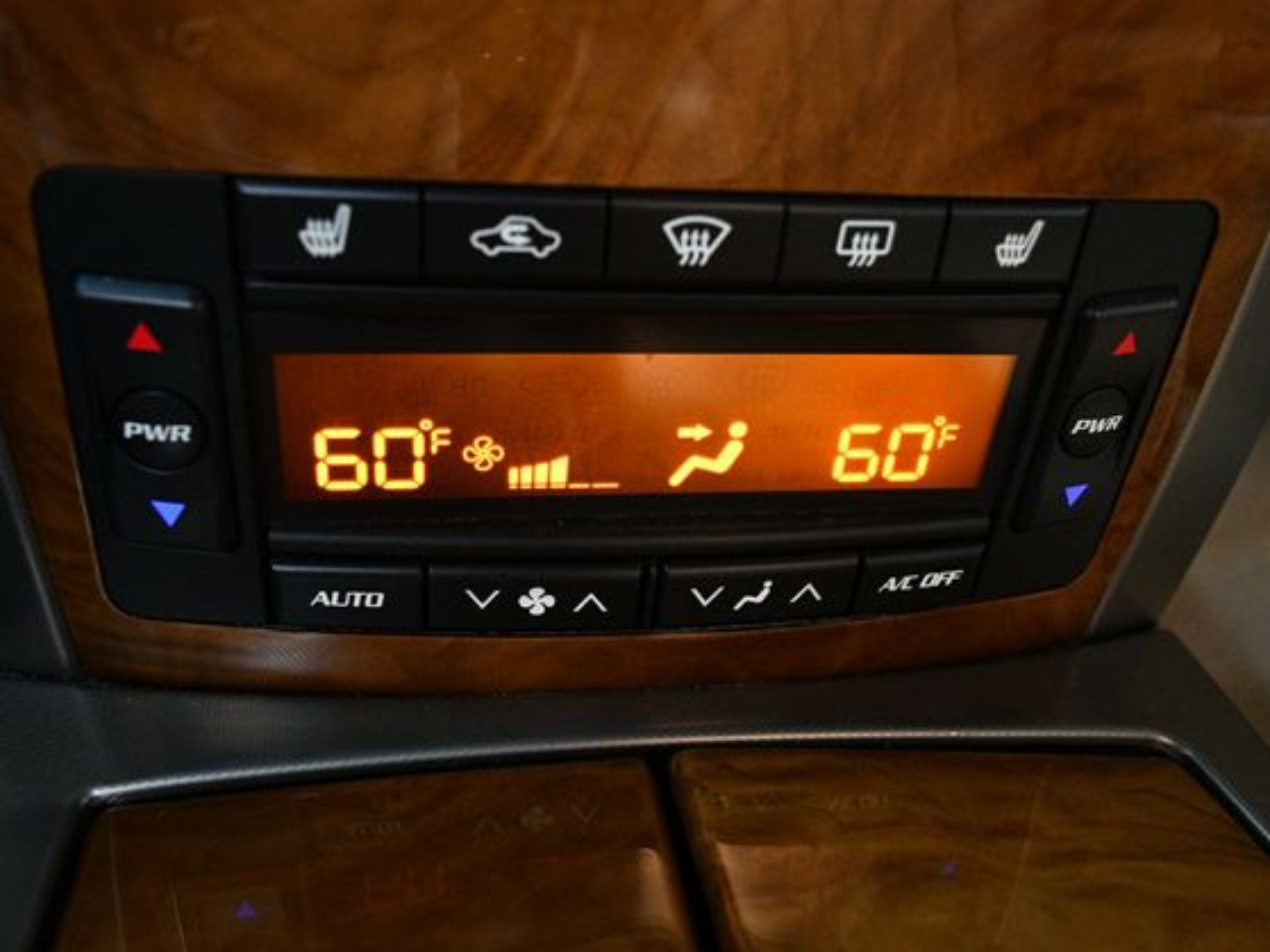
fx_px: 1210
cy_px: 475
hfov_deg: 55.4
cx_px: 636
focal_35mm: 33
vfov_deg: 42.9
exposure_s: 1/80
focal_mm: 20
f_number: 3.8
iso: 3200
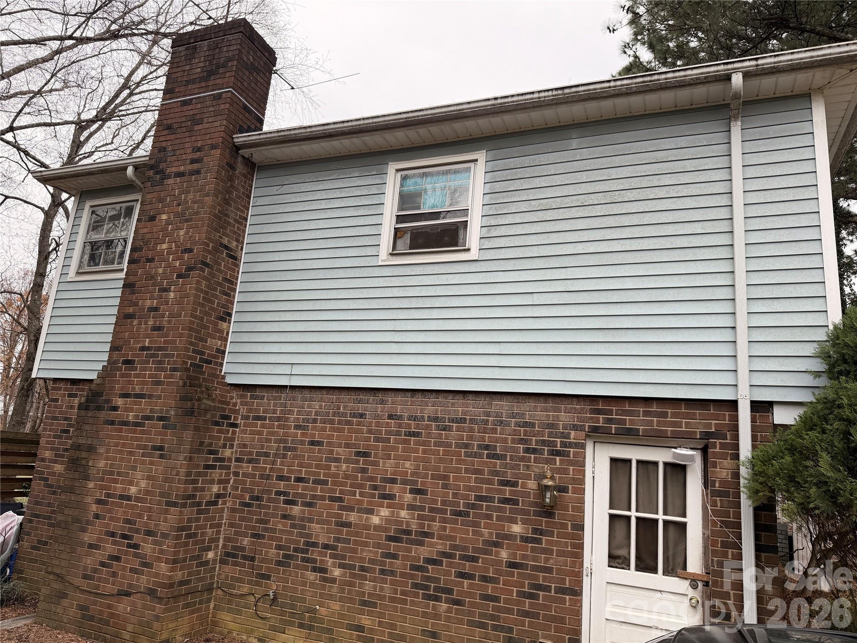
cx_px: 428
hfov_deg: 71.6
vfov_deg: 56.8
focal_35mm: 24
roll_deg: -4.0
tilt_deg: +14.7
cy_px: 322
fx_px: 594
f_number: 1.78
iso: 100
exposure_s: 1/2370
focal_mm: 6.76
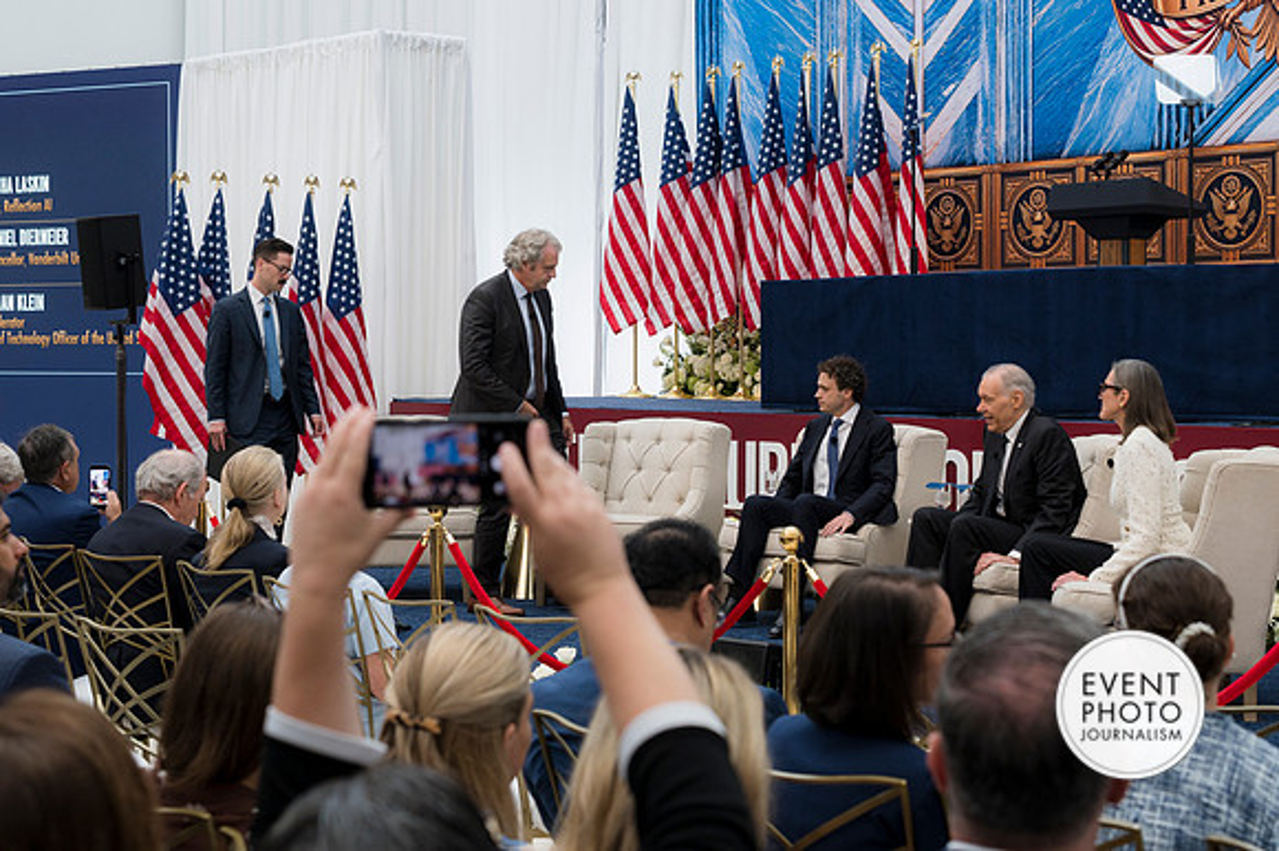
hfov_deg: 34.5
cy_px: 426
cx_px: 640
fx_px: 2059
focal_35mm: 58
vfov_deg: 23.4
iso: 200
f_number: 4
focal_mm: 39
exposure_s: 1/160
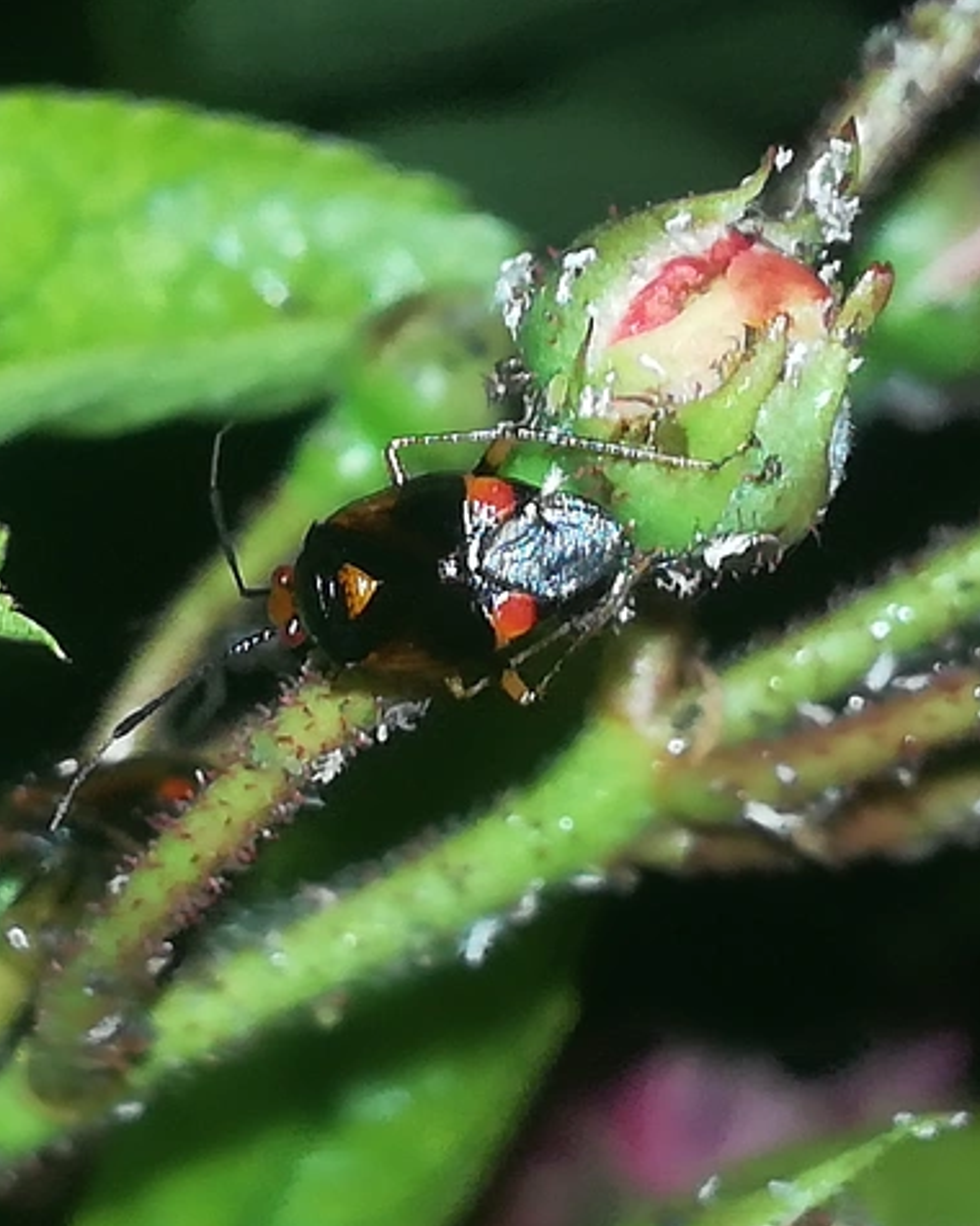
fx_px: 4677
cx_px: 382
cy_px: 614
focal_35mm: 129
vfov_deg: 14.9
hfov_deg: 12.0
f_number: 2.2
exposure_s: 1/30
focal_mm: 3.83
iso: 100
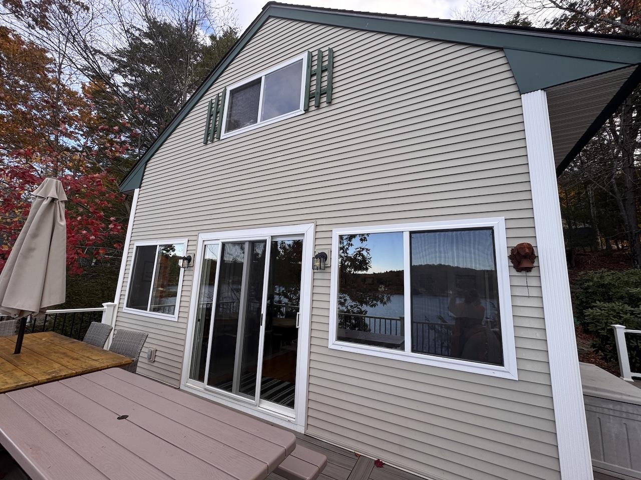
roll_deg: -2.9
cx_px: 320
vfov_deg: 85.7
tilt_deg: +10.2
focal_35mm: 14
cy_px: 240
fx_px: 259
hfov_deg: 102.1
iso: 40
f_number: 2.2
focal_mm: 2.22
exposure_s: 1/254
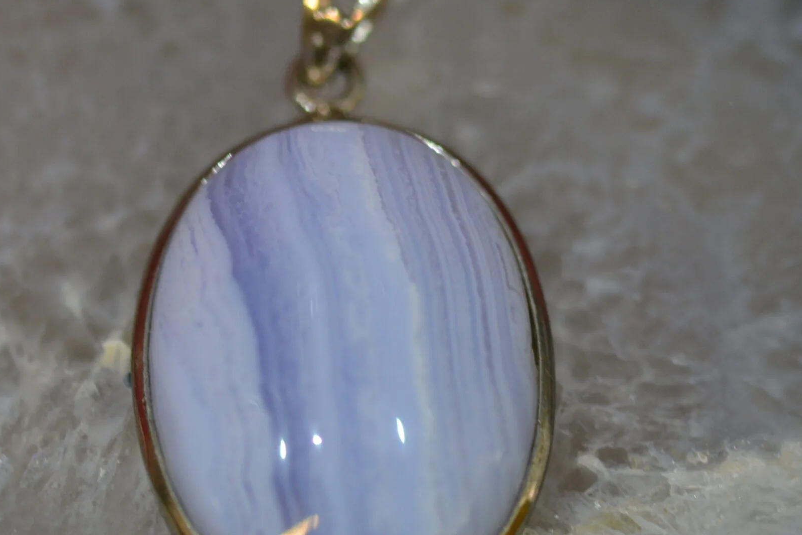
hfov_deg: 8.1
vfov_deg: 5.4
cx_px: 332
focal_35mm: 253
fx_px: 5633
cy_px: 289
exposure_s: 1/125
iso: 1000
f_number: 3.8
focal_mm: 105
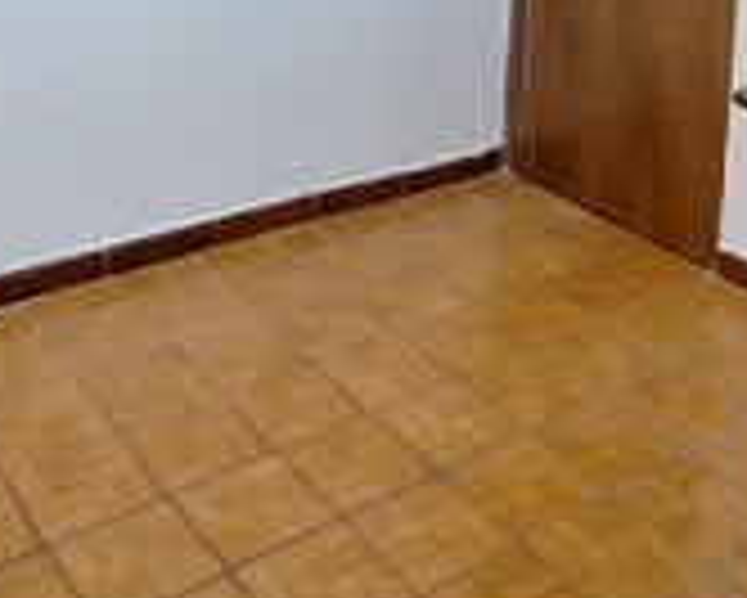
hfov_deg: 37.9
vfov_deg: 26.6
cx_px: 436
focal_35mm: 49
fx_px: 1084
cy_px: -162
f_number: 2.2
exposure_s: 1/24
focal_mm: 1.74
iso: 400
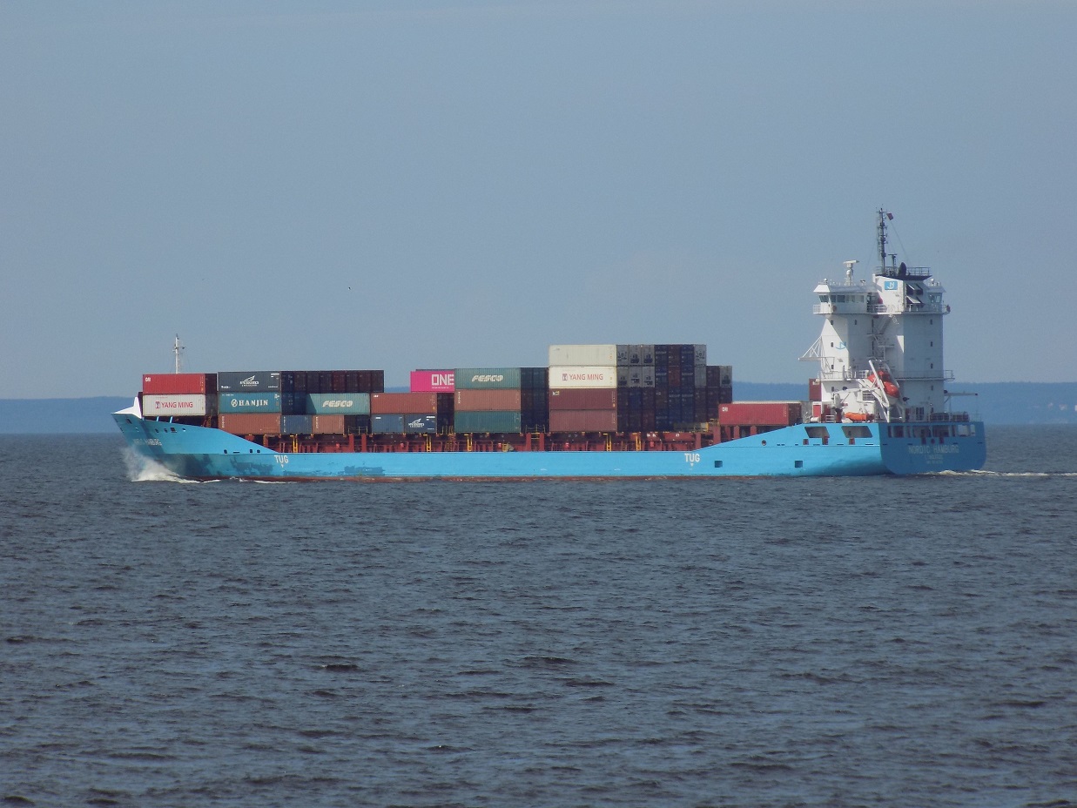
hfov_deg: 6.2
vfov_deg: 4.7
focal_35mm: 317
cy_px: 404
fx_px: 9864
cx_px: 538
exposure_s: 1/640
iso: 80
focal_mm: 56.4
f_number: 5.9
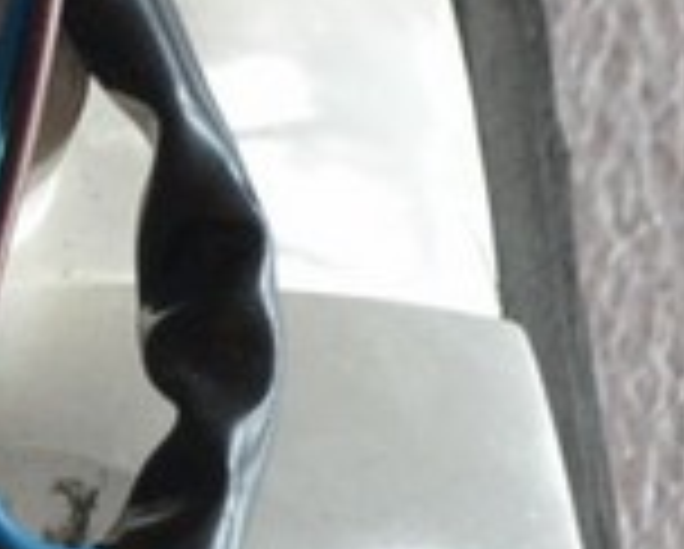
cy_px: -338
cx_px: -1076
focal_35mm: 250
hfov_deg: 7.2
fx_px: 5067
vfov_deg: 6.1
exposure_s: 1/60
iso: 1100
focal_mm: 20
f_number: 3.8
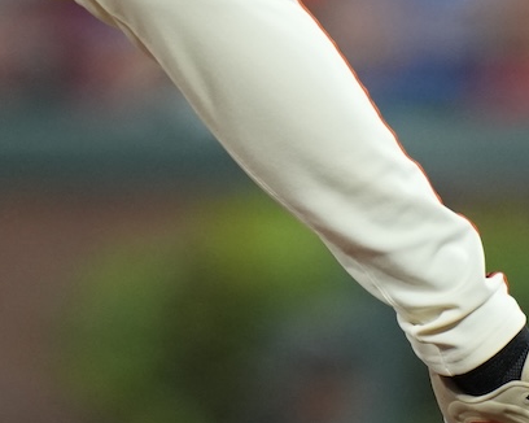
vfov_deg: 0.7
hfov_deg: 0.8
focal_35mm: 2301
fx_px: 36008
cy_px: -481
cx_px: 22
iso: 2000
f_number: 2.8
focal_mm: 400
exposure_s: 1/1600
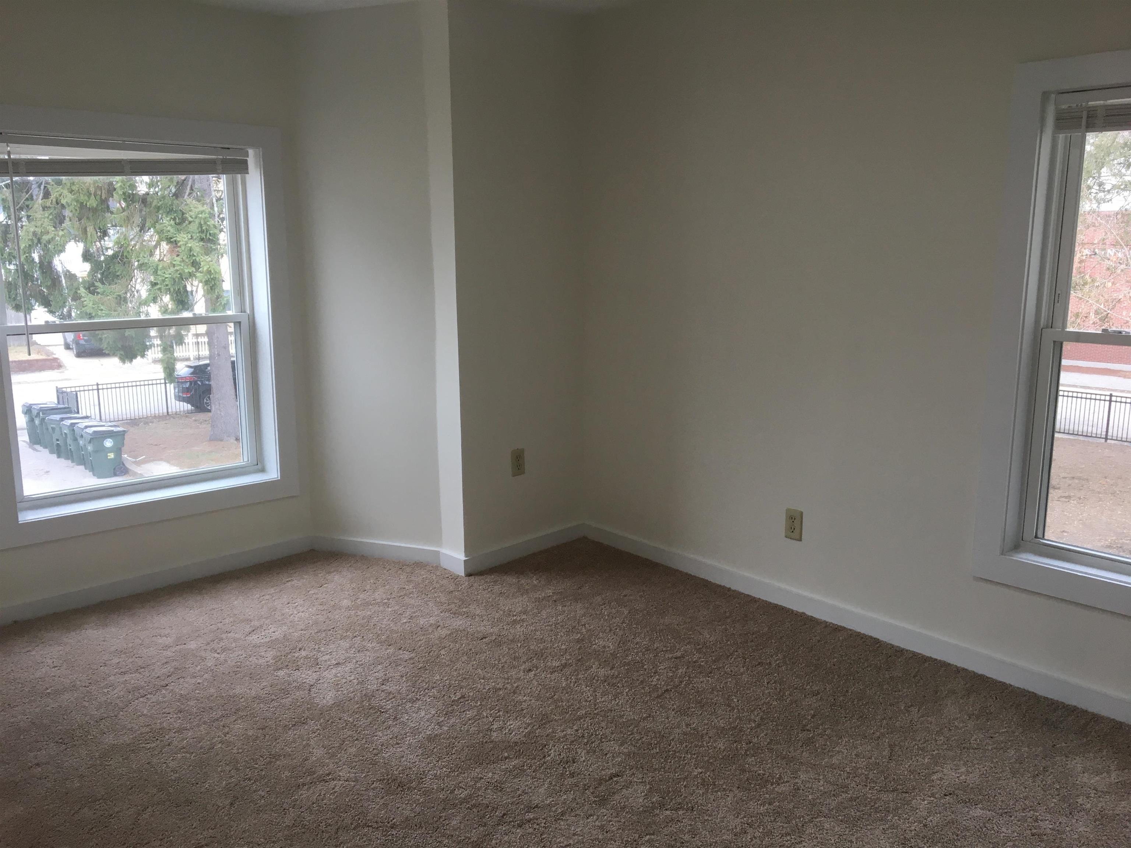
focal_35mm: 29
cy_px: 424
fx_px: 948
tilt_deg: -11.8
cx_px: 566
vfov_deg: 48.2
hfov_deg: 61.7
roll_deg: +0.3
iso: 25
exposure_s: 1/40
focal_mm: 4.15
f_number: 2.2
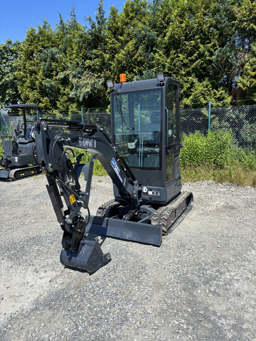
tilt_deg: -11.3
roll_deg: +1.4
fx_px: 256
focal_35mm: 26
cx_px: 128
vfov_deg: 67.3
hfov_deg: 53.1
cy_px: 170
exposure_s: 1/2710
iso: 50
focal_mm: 5.96
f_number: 1.6
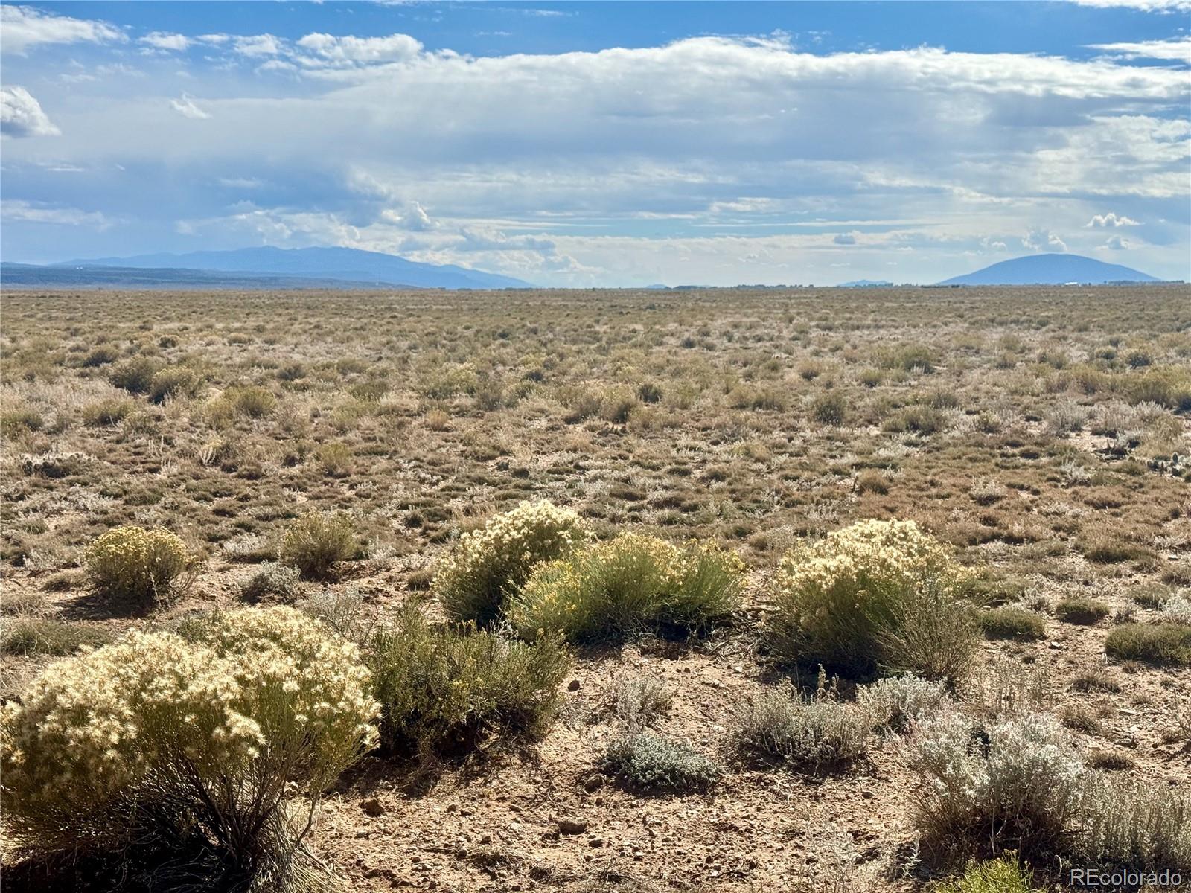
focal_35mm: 48
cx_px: 596
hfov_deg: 39.7
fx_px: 1651
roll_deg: -0.3
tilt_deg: -5.8
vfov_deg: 30.3
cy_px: 446
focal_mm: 6.76
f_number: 1.78
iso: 64
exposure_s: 1/9009
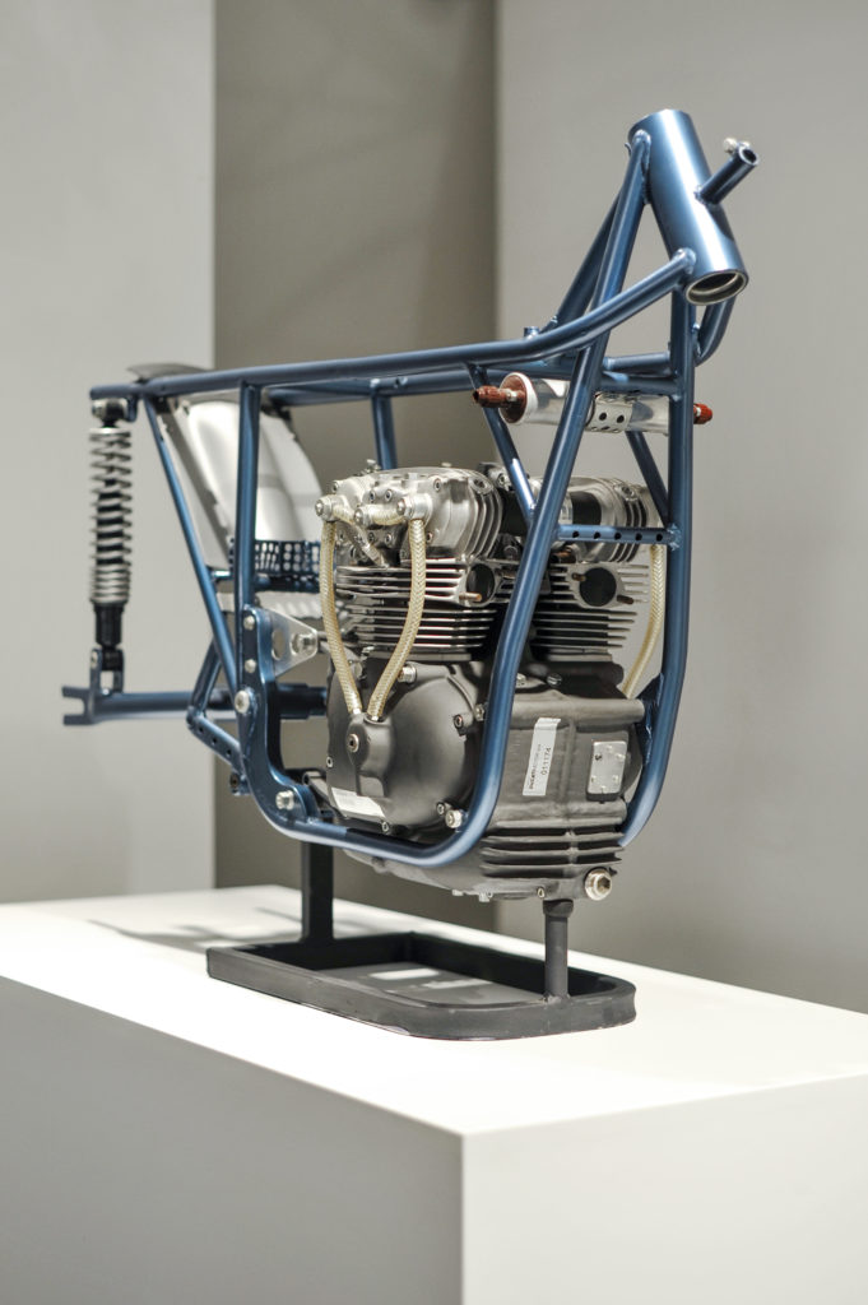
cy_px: 652
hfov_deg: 26.9
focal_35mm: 50
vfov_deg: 39.6
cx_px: 434
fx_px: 1811
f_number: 2
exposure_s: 1/100
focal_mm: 50
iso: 400
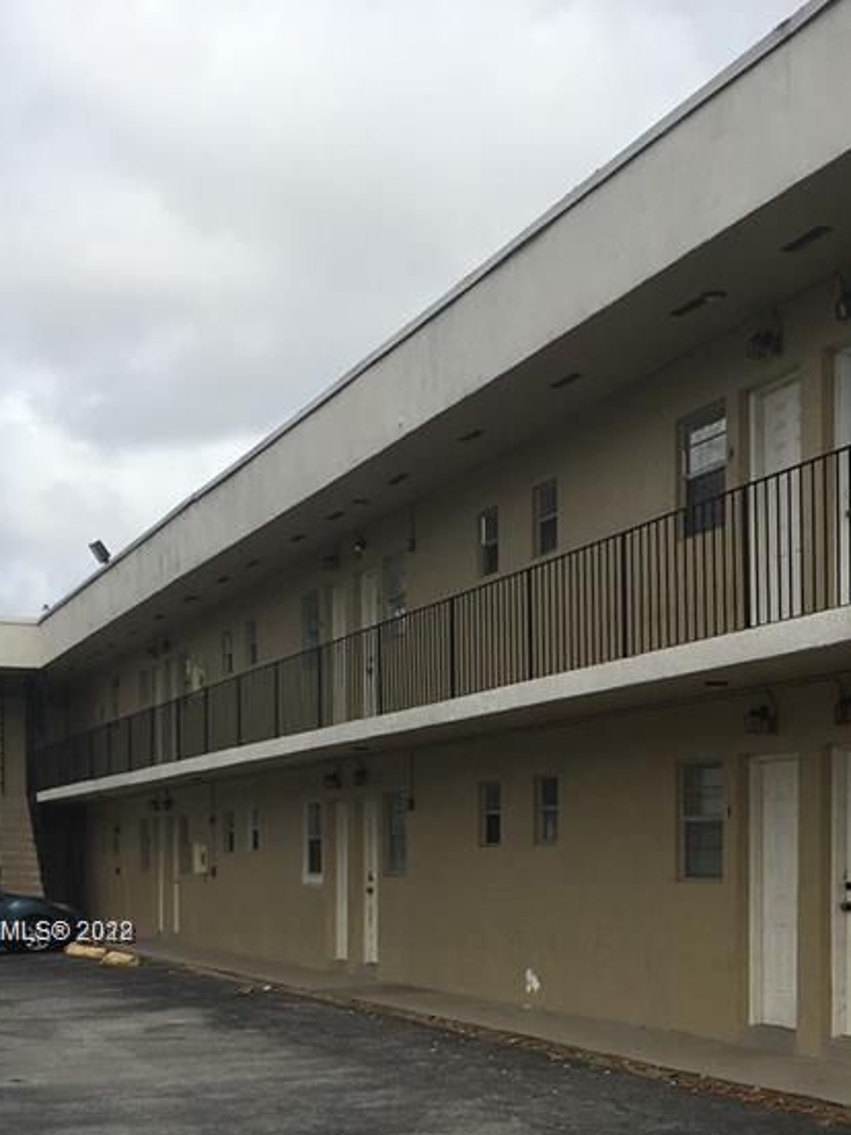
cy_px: 933
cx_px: 682
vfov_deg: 29.9
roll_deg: +0.0
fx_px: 2065
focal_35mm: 63
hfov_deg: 23.0
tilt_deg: -2.7
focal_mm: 4.15
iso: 25
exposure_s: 1/2079
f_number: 2.2
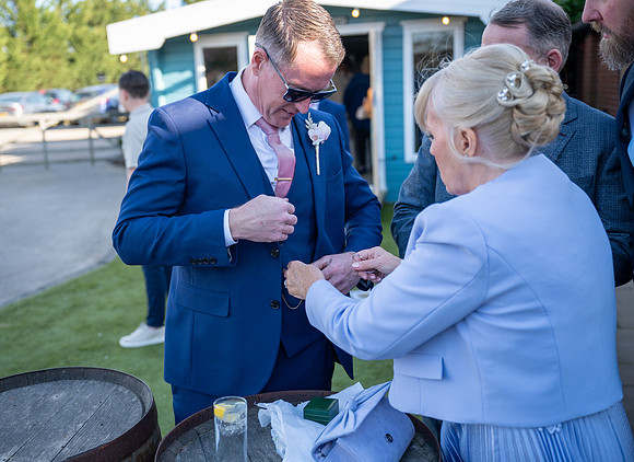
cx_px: 288
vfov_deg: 33.9
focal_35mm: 42
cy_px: 231
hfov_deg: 45.4
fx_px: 757
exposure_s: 1/1000
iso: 125
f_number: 2.8
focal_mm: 38
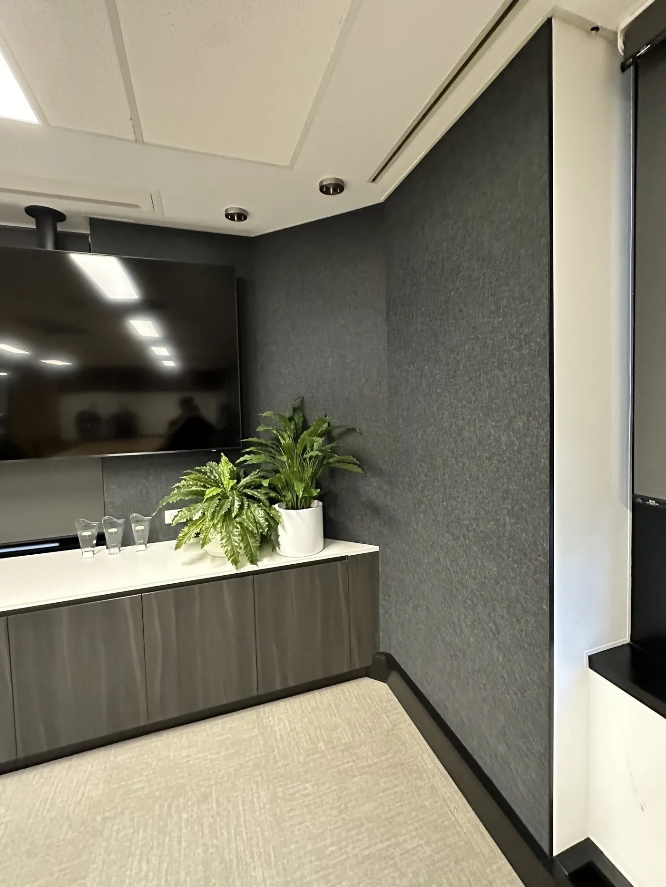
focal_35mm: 16
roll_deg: +0.7
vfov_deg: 94.4
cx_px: 343
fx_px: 410
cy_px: 421
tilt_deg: -2.0
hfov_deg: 78.1
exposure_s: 1/49
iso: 1250
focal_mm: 2.22
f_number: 2.2
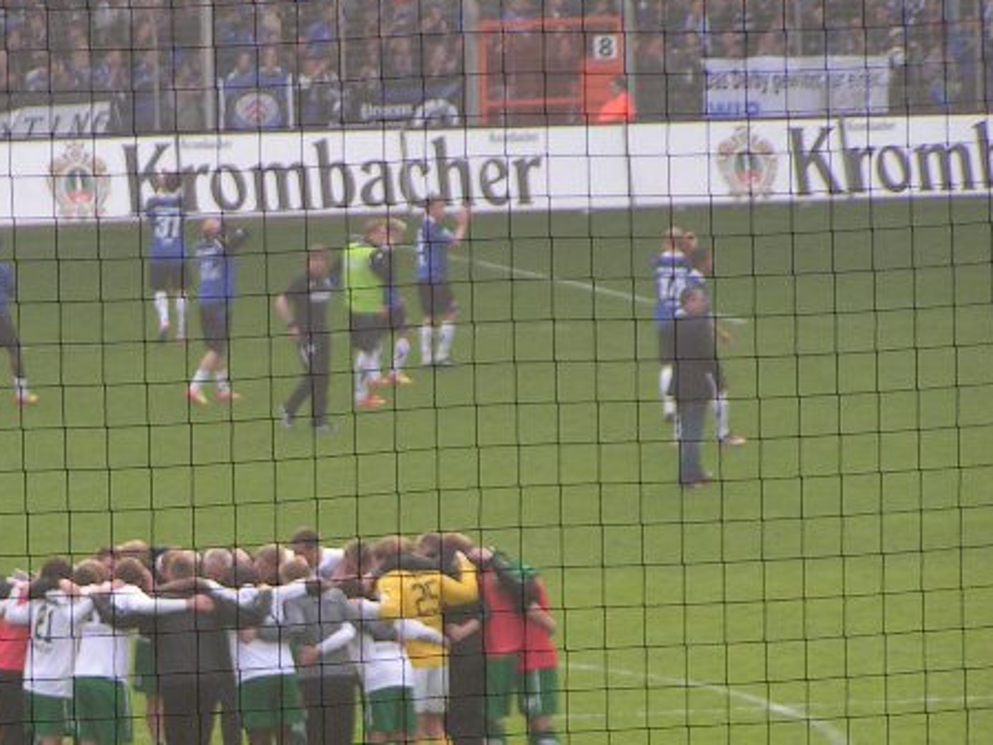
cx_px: 111
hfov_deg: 5.4
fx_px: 10531
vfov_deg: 4.1
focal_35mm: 367
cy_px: 630
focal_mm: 31.5
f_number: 3.5
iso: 64
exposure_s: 1/320
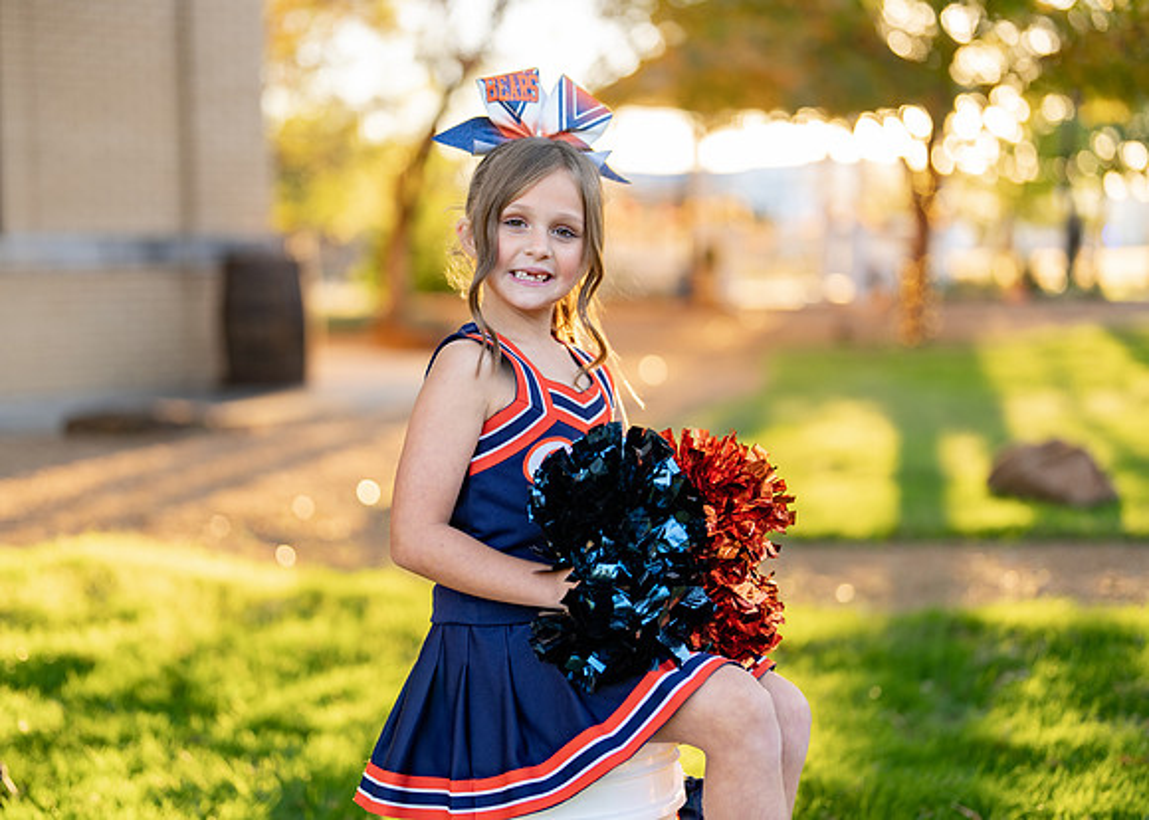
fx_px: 1736
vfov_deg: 26.6
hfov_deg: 36.6
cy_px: 411
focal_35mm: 53
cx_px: 528
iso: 100
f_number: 1.2
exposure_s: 1/400
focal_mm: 50
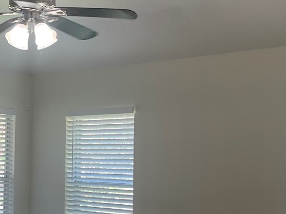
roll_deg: -1.2
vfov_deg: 16.9
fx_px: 718
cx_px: -34
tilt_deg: +0.7
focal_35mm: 87
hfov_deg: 21.3
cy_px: 148
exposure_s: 1/120
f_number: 1.6
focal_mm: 5.1
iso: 125
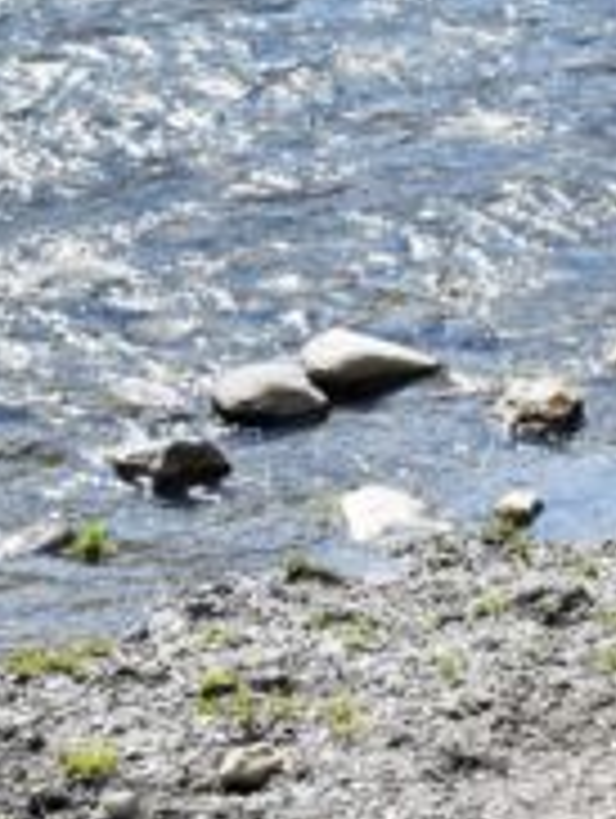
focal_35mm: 171
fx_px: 4044
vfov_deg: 11.3
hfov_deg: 8.6
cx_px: 746
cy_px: -144
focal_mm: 31
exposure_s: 1/320
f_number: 9
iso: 200
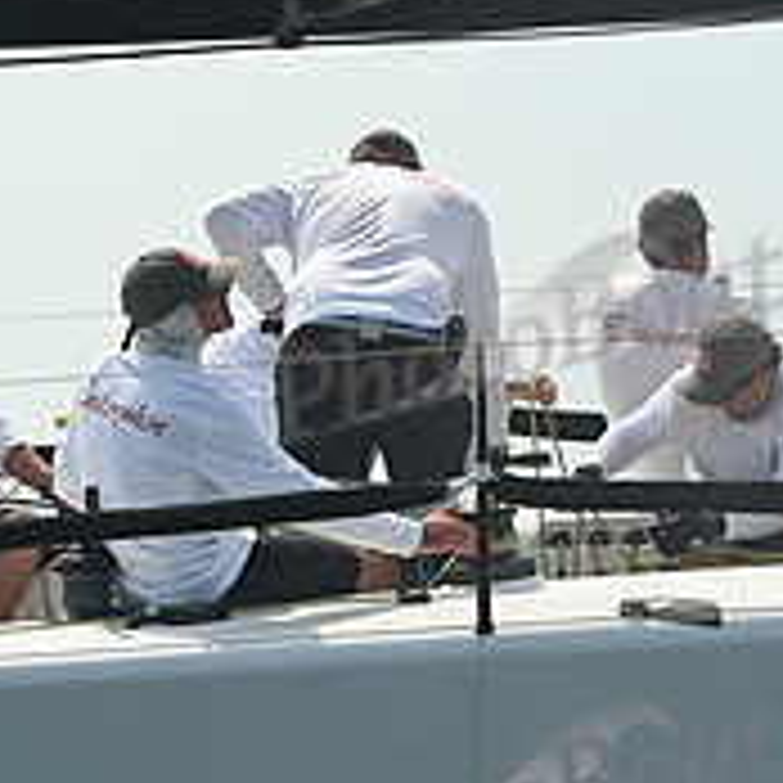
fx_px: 7089
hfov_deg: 6.3
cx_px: 40
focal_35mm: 277
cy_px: 623
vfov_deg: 6.3
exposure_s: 1/1250
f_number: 8
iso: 320
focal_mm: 98
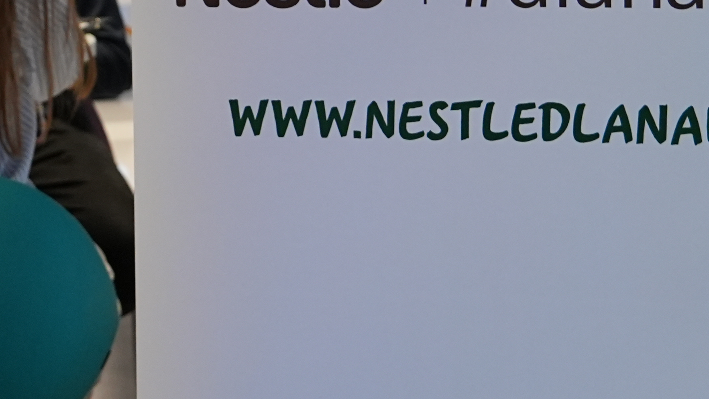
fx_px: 2312
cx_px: 137
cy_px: -35
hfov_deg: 17.3
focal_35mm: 123
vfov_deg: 9.8
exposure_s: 1/160
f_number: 2.8
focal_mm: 30
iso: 1250
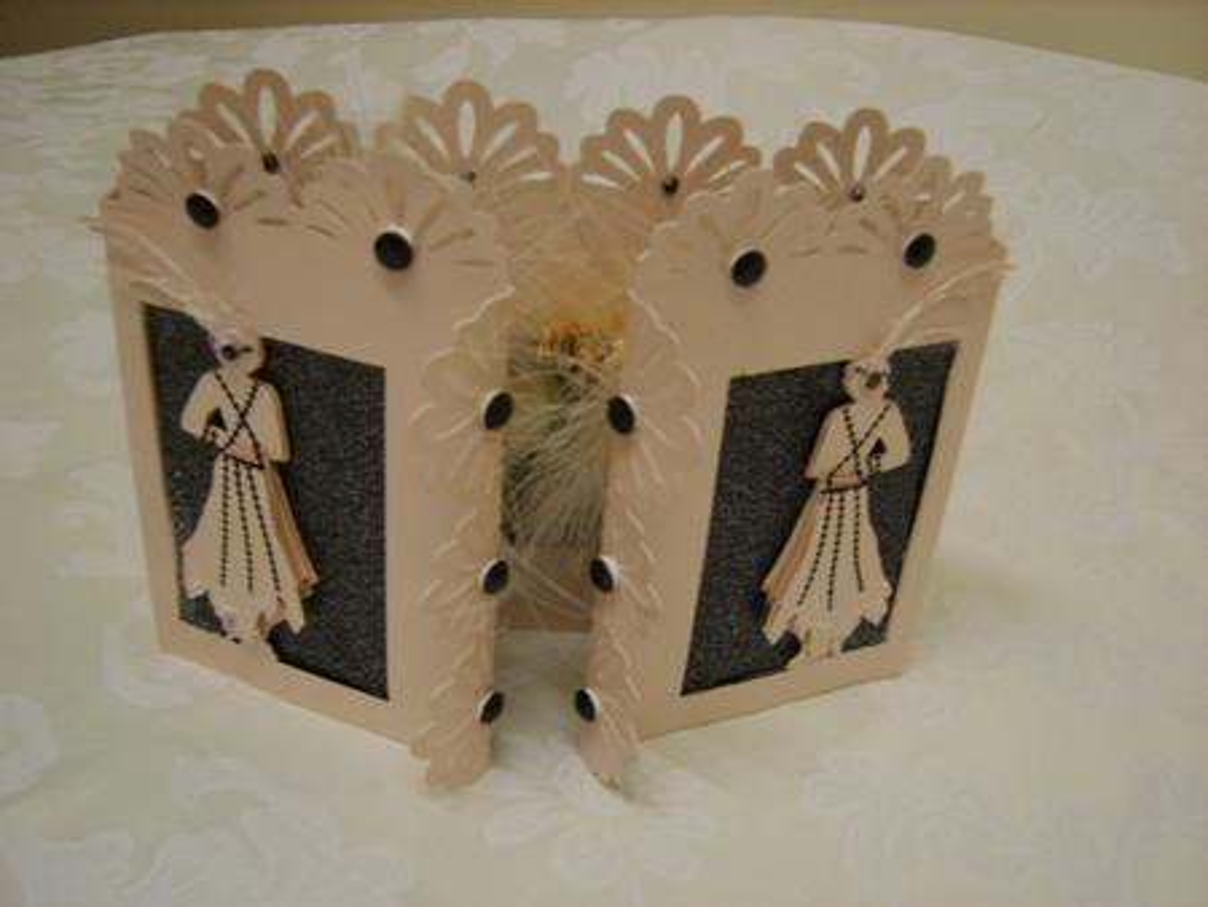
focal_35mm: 35
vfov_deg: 40.7
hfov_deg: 52.6
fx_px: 1222
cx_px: 604
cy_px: 454
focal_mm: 7.4
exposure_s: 1/30
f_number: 2.8
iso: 104
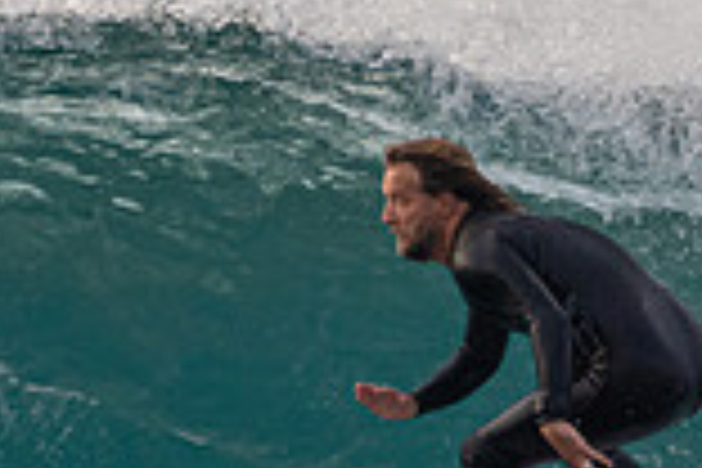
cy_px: 533
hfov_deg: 1.0
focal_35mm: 2059
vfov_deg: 0.7
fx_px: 40147
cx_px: 297
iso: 1000
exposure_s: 1/1250
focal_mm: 370
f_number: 5.6
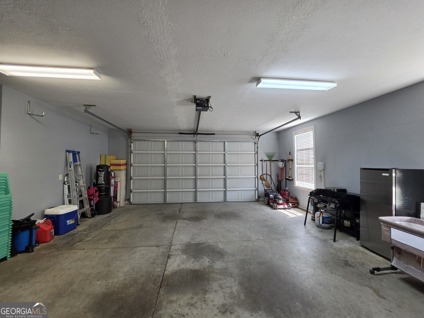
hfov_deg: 106.2
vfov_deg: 89.9
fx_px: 159
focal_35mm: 13
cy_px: 159
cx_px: 212
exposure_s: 1/120
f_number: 1.9
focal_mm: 2.2
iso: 200
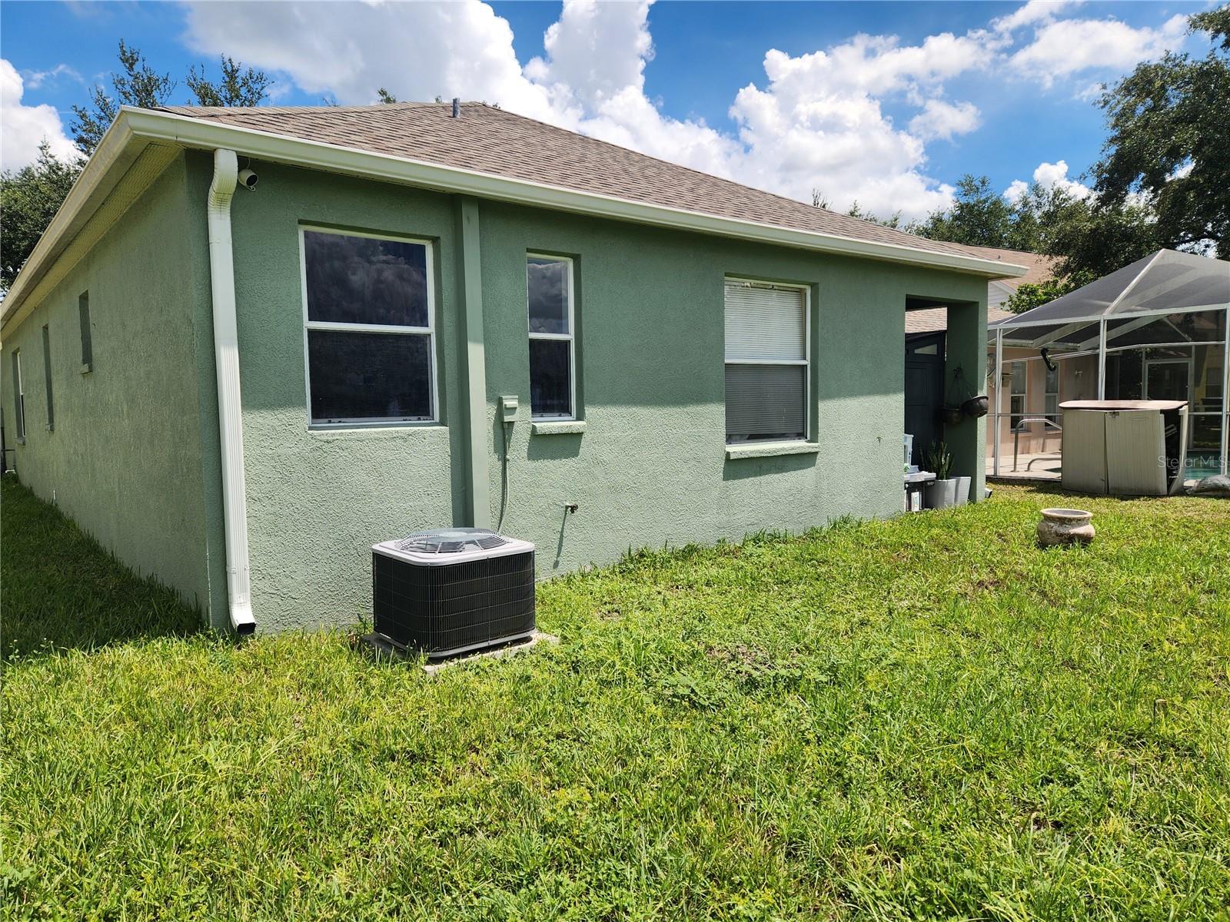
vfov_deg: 58.9
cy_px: 461
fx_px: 817
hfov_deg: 73.9
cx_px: 615
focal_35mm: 23
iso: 20
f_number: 1.8
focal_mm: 5.4
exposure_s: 1/1449
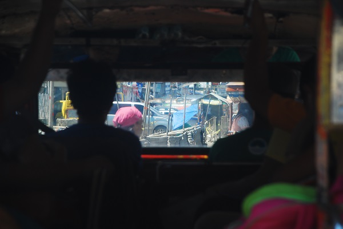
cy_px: 114
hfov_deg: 13.0
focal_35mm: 158
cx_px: 172
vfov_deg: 8.7
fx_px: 1502
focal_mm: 105
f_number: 7.1
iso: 200
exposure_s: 1/200
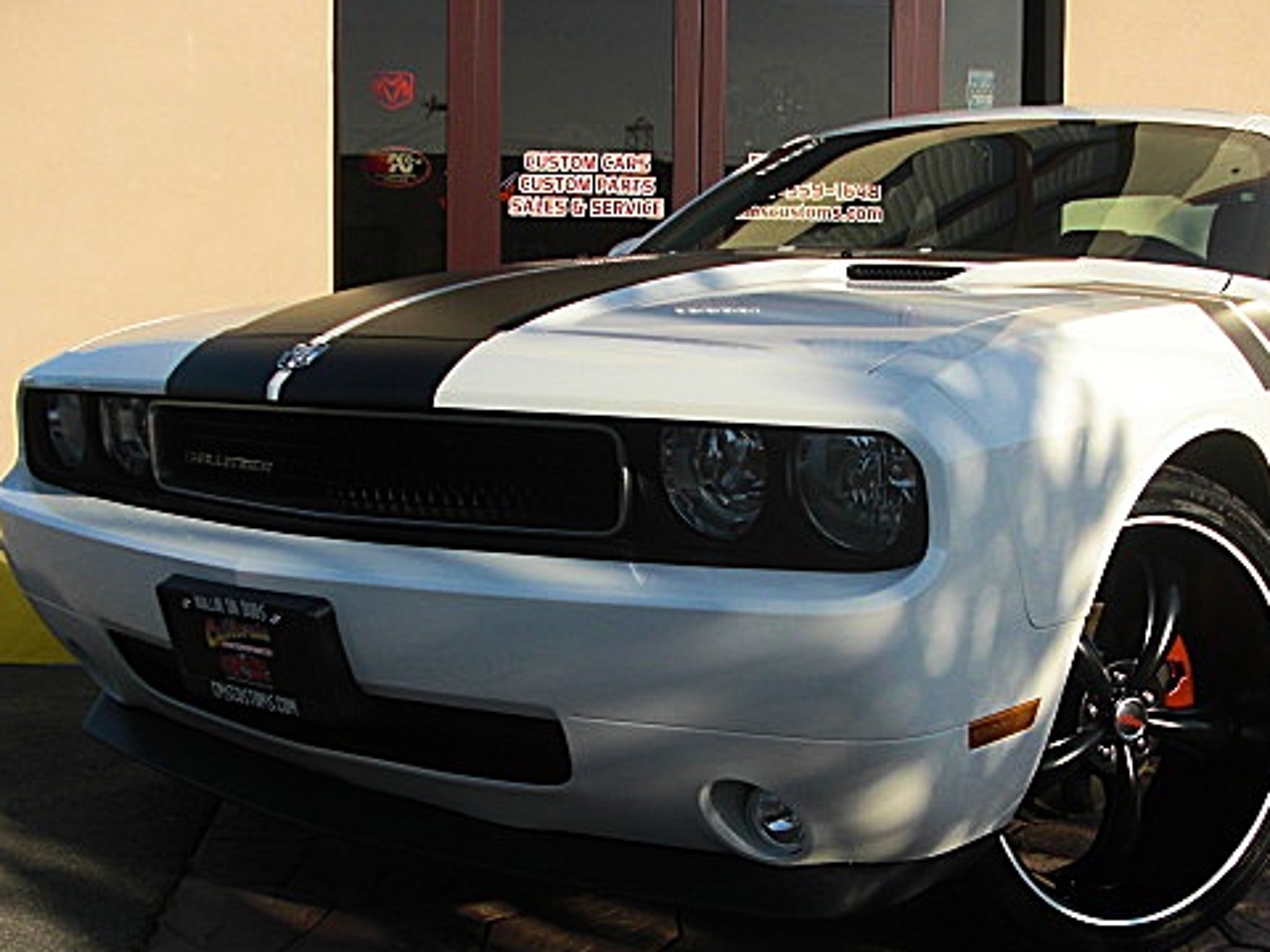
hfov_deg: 39.5
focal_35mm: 48
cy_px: 590
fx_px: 1761
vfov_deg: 30.2
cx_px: 759
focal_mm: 6.3
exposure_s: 1/1000
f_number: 2.8
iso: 50
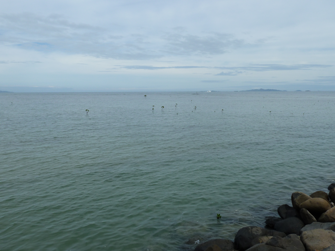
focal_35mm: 32
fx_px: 310
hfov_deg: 56.8
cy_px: 126
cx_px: 168
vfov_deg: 44.2
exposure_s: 1/500
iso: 80
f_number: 5.6
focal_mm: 5.3
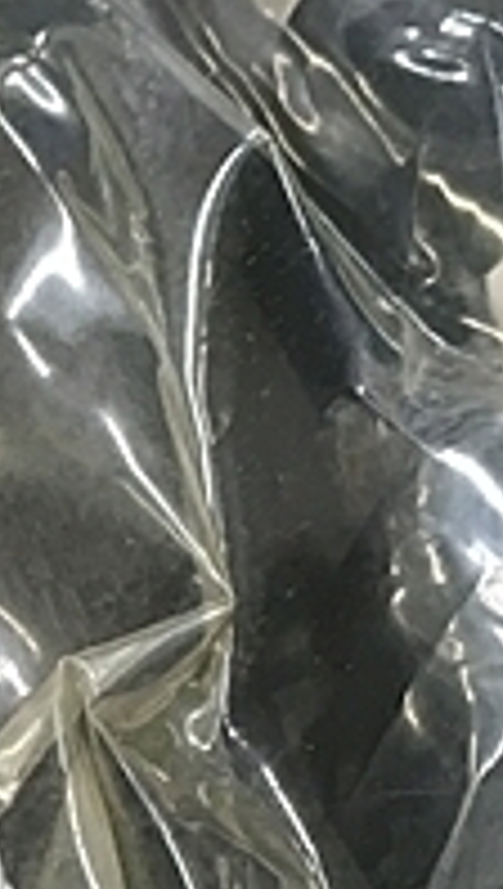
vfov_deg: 20.7
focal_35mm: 102
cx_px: -287
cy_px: 700
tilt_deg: -61.0
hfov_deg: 11.4
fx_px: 2408
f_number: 2.2
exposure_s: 1/30
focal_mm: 4.15
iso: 50
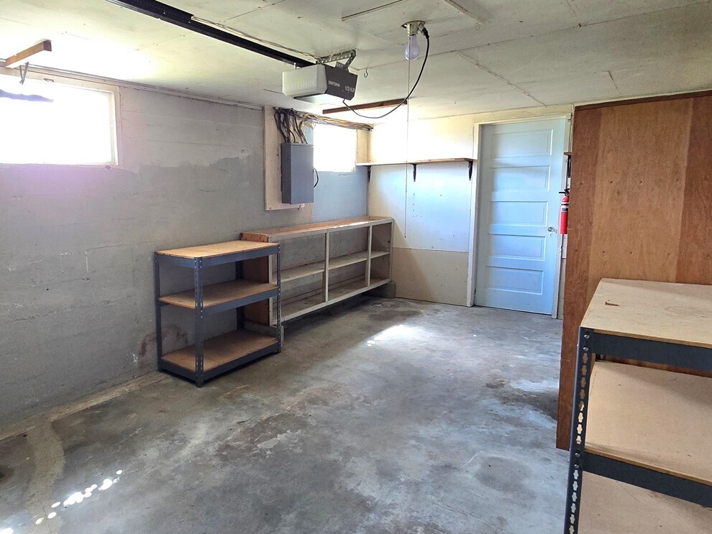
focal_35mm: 21
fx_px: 432
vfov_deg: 63.4
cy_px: 244
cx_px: 247
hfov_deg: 76.8
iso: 640
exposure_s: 1/60.2
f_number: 2.2
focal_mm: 2.2
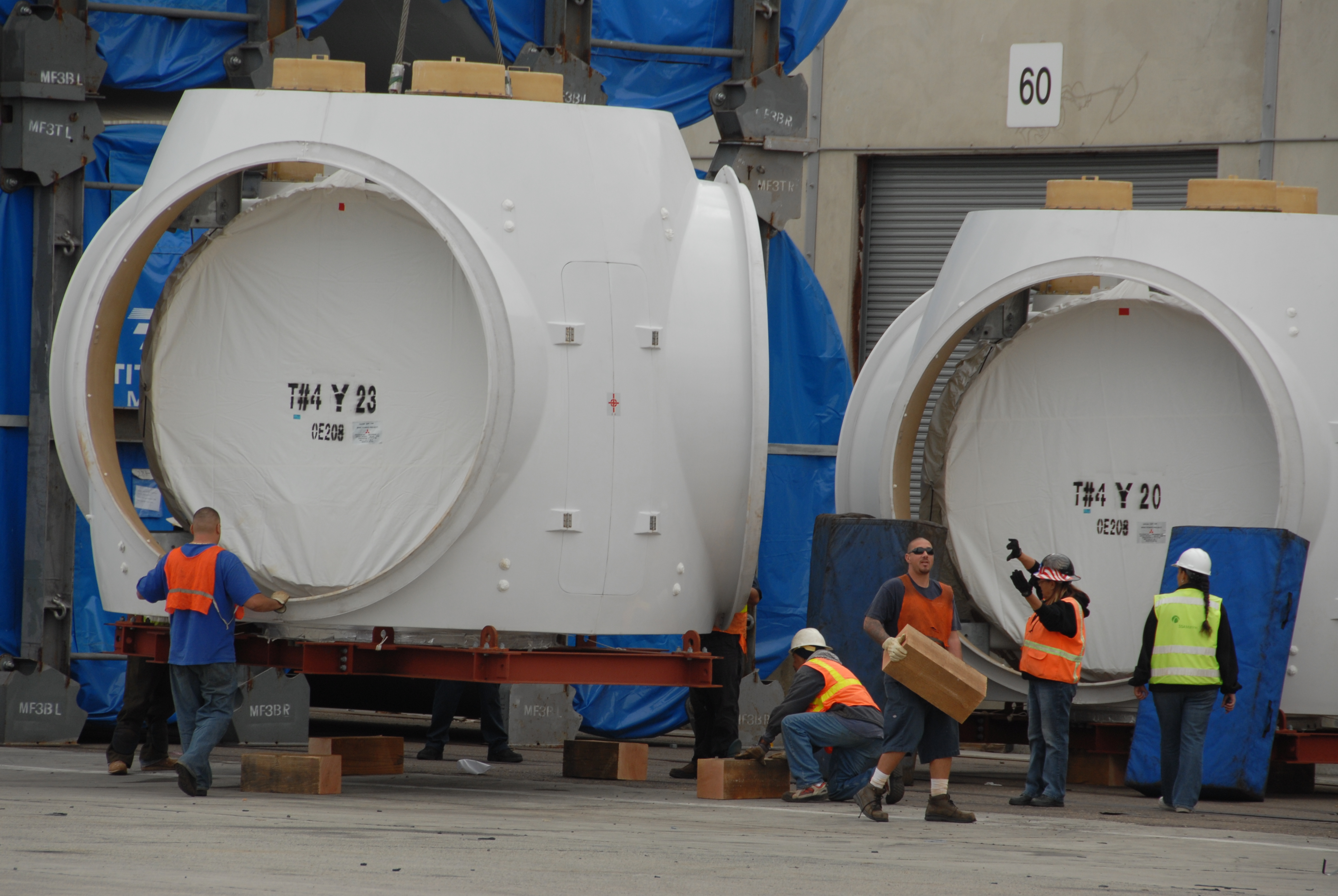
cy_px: 448
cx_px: 669
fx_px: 9489
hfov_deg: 8.1
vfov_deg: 5.4
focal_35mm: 255
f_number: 7.1
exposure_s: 1/200
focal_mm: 170
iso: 160
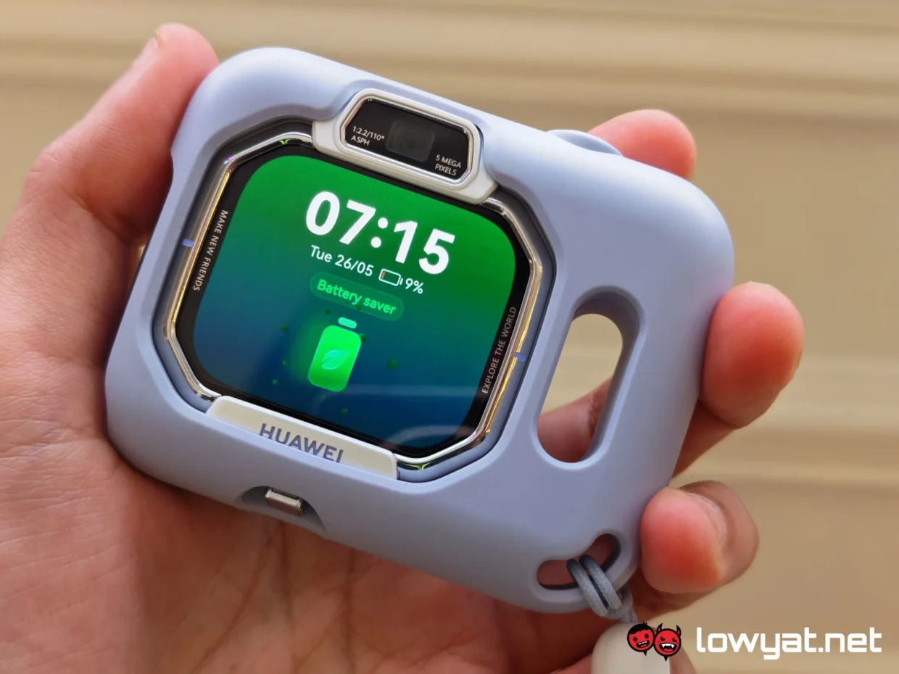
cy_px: 337
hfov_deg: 41.2
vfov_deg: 31.5
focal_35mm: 46
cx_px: 450
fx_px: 1195
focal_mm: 5.4
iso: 125
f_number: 1.6
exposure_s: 1/50
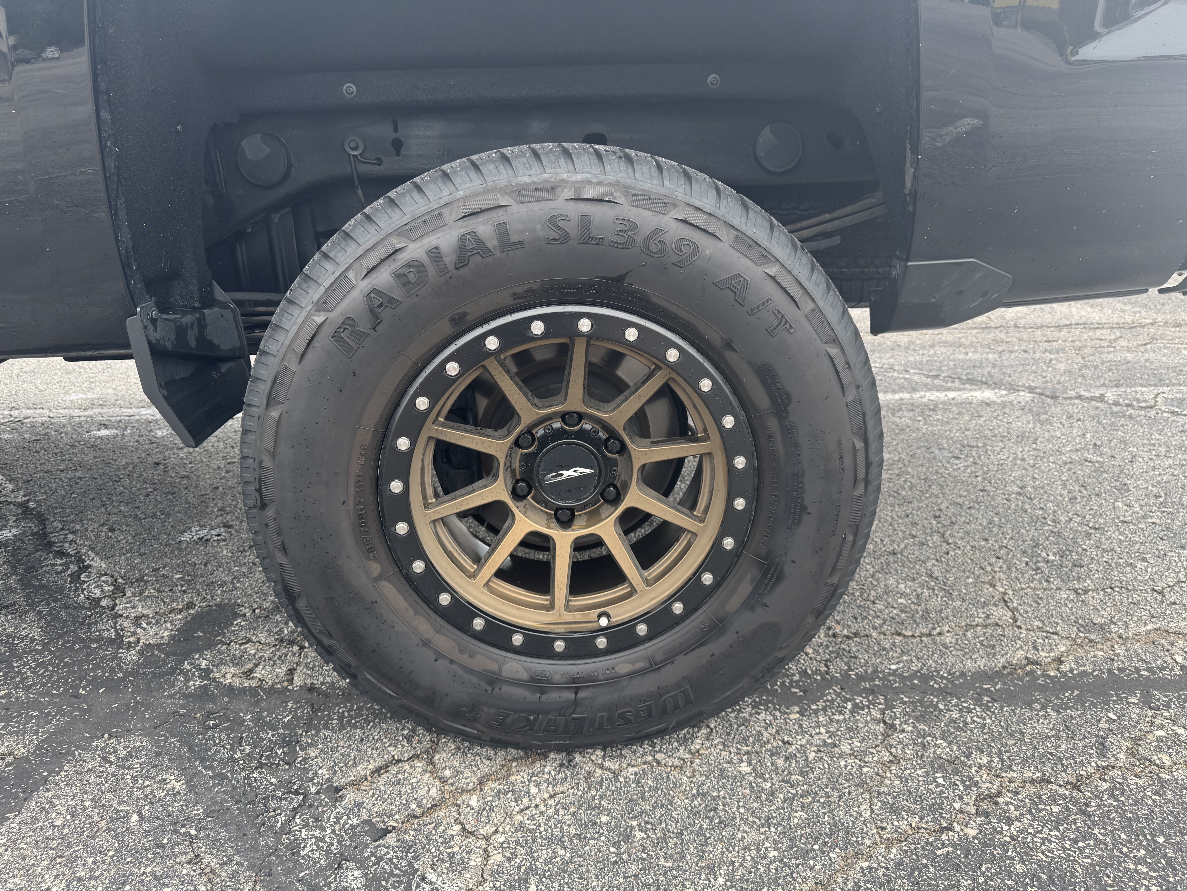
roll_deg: +0.4
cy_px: 446
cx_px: 594
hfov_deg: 71.6
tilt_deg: -21.2
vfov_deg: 56.8
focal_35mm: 24
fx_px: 823
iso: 80
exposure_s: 1/414
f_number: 1.78
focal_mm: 6.76
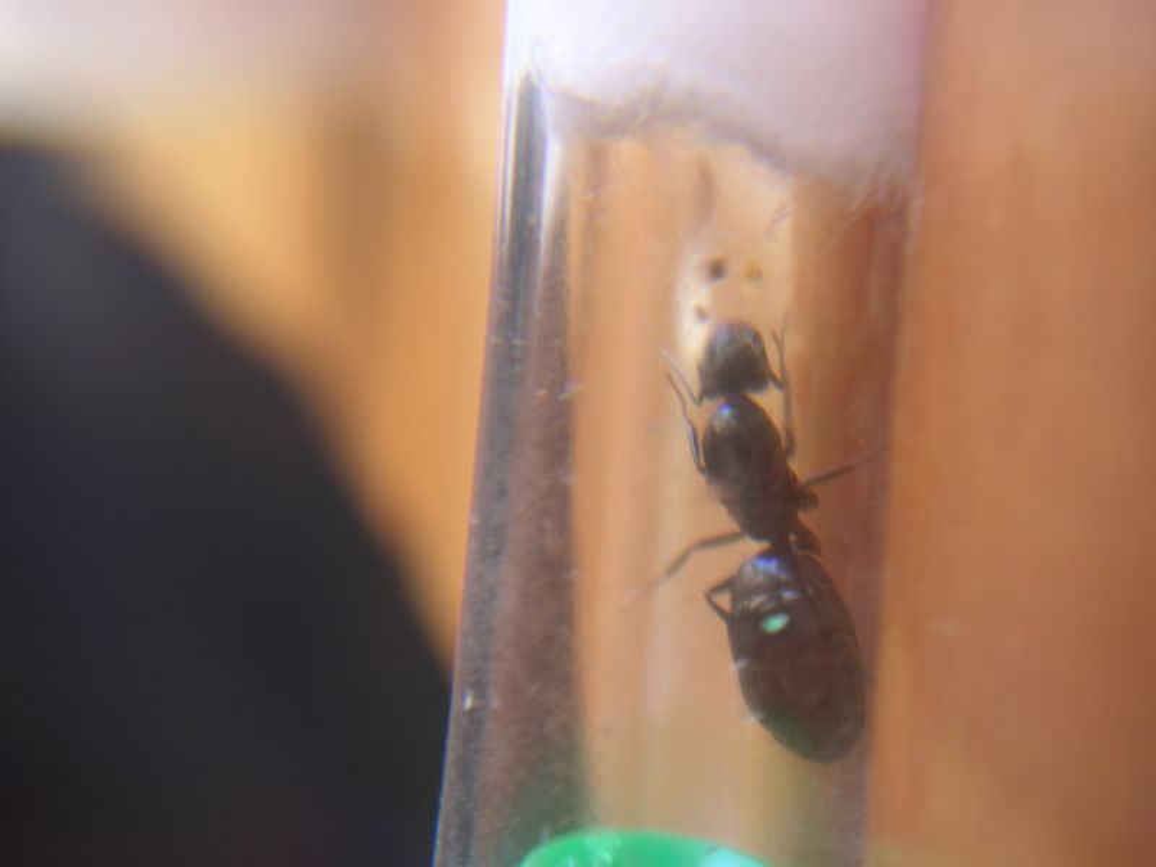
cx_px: 578
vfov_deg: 40.7
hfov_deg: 52.6
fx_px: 1169
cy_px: 434
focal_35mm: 35
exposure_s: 1/13.5
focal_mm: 5.8
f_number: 3
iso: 50
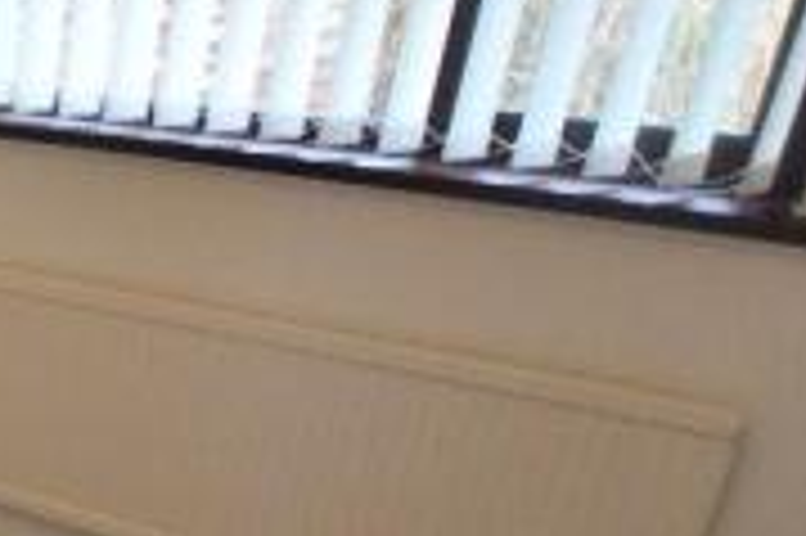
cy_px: 520
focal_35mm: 55
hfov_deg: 27.3
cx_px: -353
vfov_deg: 23.6
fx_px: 1230
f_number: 3.5
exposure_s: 1/40
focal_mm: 10
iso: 800
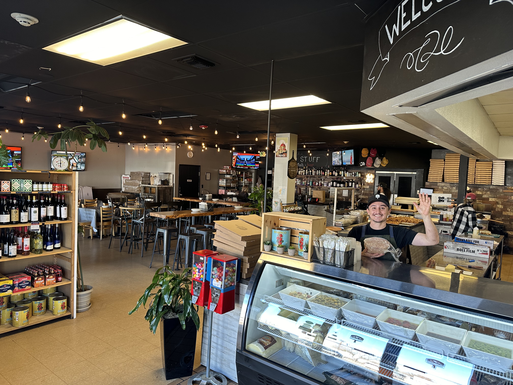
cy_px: 192
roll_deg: -2.8
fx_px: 356
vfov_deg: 56.8
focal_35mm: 24
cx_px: 256
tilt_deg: -3.4
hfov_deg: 71.6
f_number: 1.78
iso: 125
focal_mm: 6.86
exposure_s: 1/60
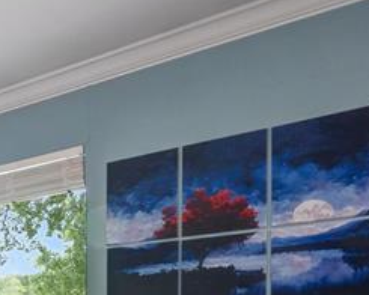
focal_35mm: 55
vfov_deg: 24.9
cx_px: -223
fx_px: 601
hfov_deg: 24.2
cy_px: 354
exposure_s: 1/4
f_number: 9
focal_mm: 14
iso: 100
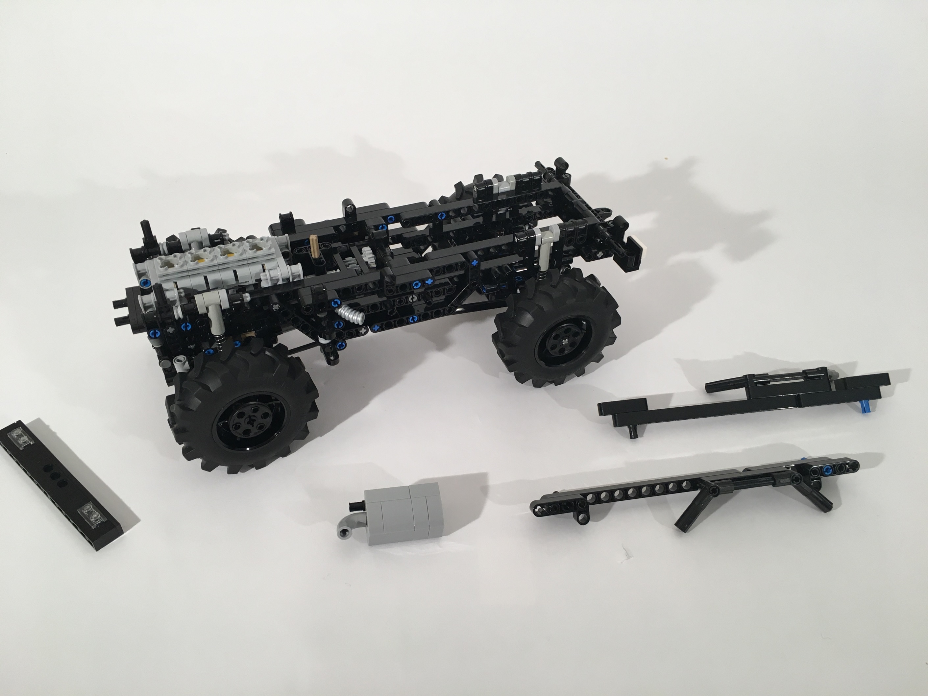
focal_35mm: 29
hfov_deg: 61.7
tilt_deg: -41.7
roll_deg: -0.9
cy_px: 348
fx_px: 778
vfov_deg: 48.2
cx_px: 464
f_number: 2.2
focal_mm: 4.15
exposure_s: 1/40
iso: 32
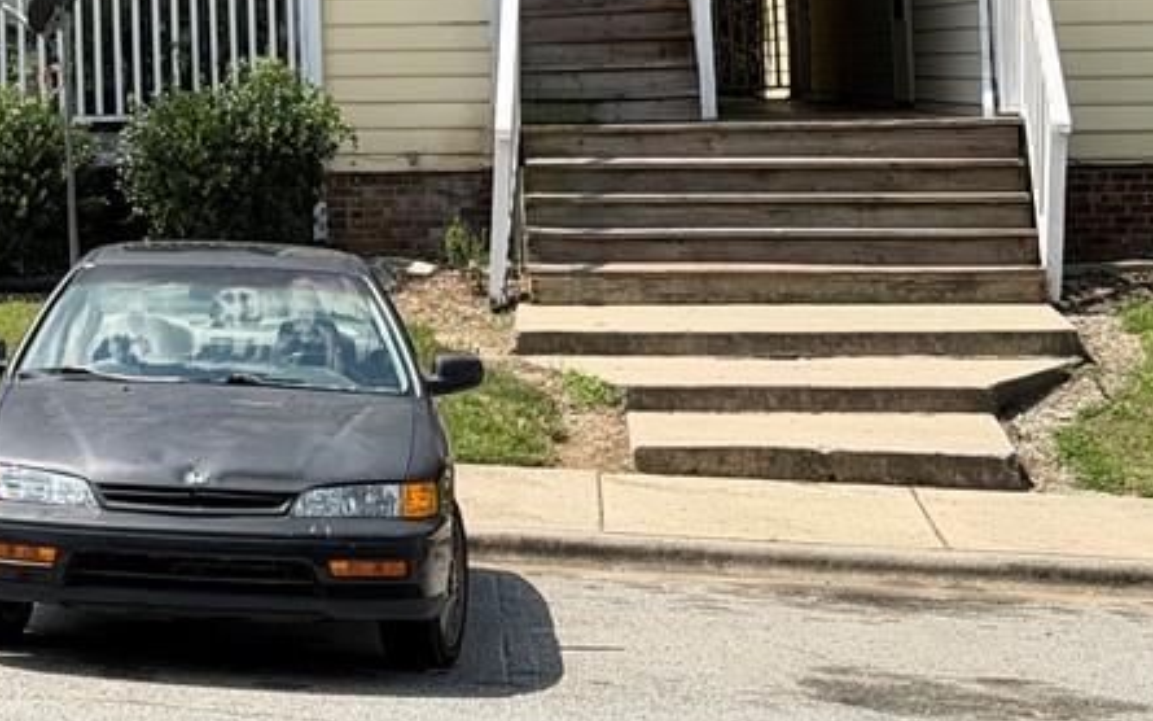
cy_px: -249
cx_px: -143
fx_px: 3676
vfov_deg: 10.9
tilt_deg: +5.7
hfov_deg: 17.2
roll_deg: +1.1
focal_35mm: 117
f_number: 1.78
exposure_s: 1/3891
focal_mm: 6.76
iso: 64
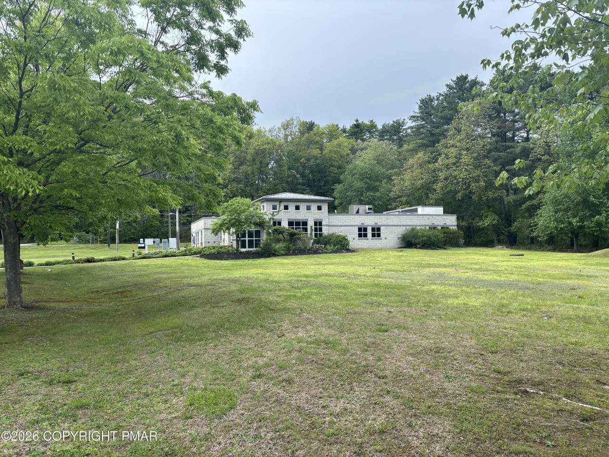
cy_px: 228
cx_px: 304
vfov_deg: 53.1
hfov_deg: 67.3
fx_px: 457
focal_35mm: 26
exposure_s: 1/978
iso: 50
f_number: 1.6
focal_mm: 5.96
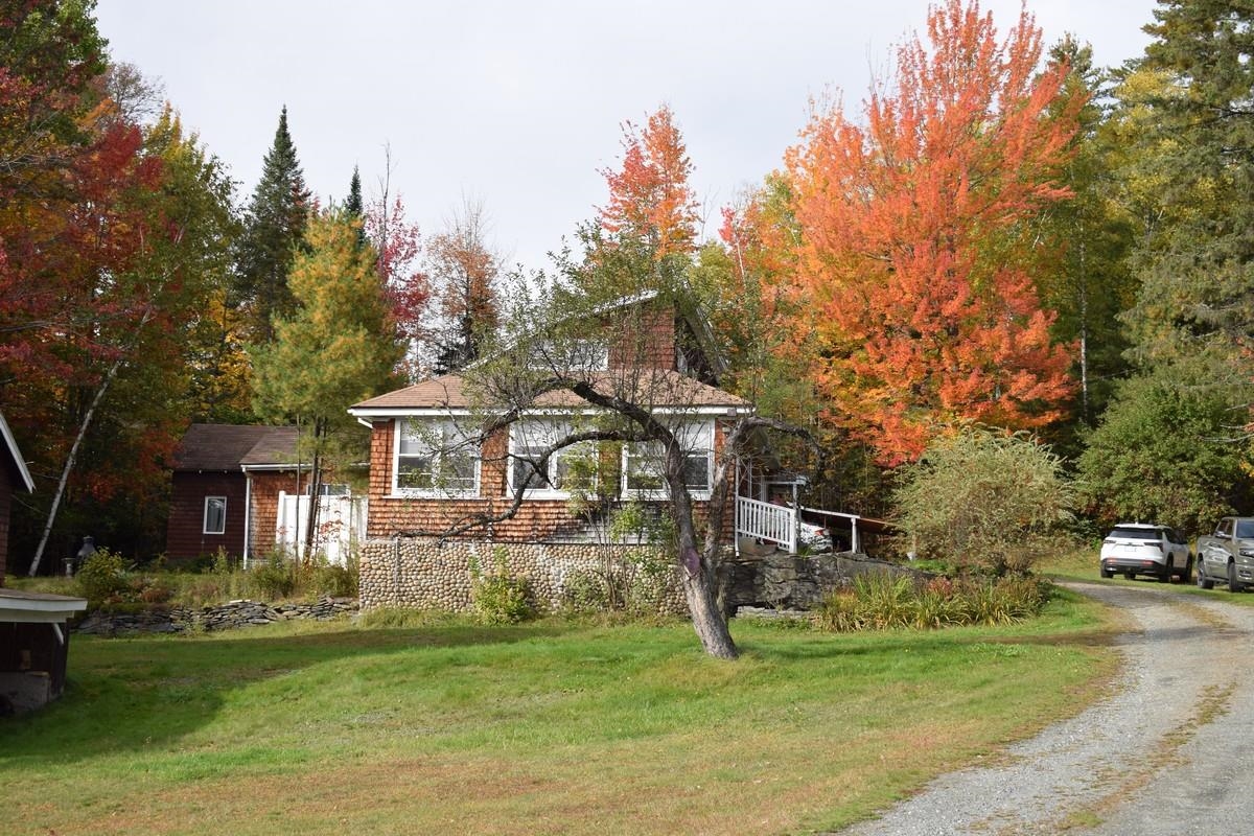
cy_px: 418
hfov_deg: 42.3
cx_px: 627
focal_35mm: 46
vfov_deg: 28.9
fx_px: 1620
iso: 100
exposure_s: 1/160
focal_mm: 31
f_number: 6.3
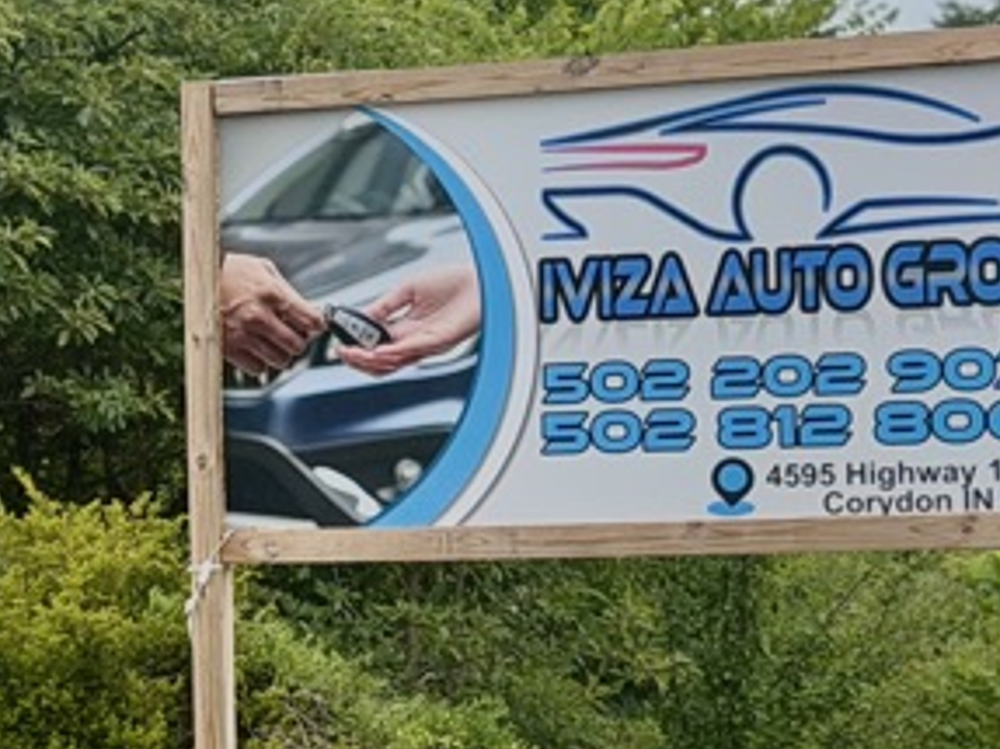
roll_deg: +1.4
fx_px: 5313
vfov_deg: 8.1
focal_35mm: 184
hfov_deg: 10.3
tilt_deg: -0.6
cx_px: -582
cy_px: 566
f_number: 1.78
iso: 80
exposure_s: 1/2865
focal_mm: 6.76
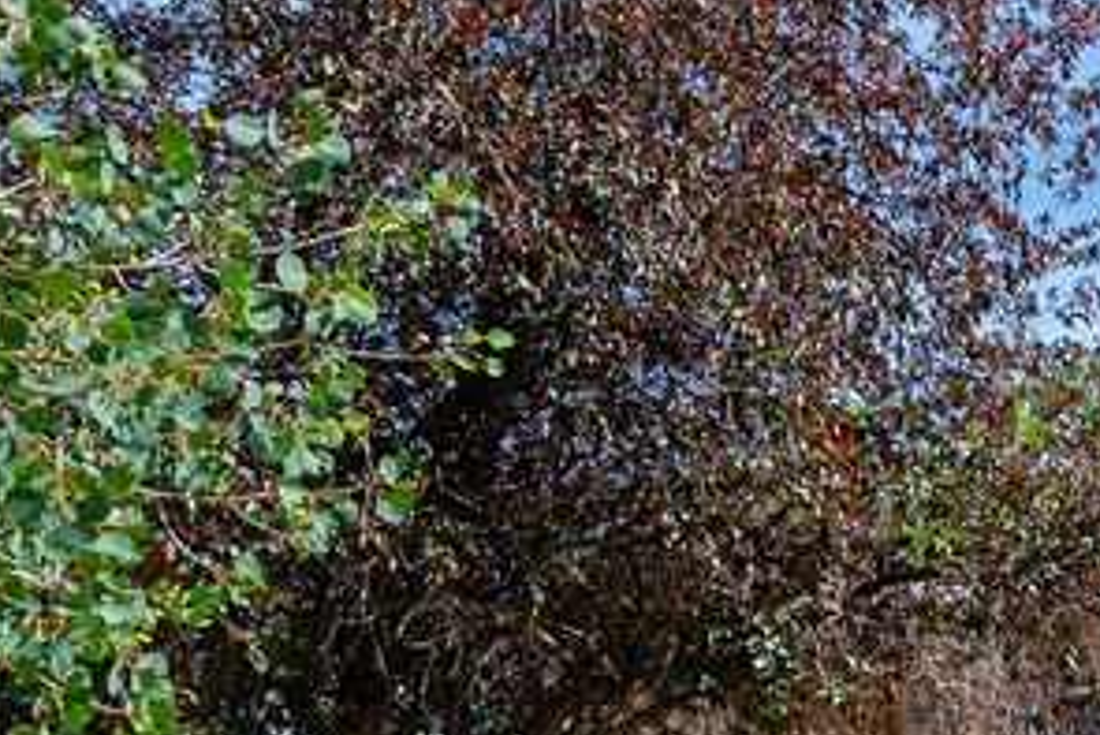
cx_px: 1562
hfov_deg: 28.3
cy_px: 785
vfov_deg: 24.5
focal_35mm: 52
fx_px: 1590
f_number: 7.1
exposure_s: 1/320
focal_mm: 10
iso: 100
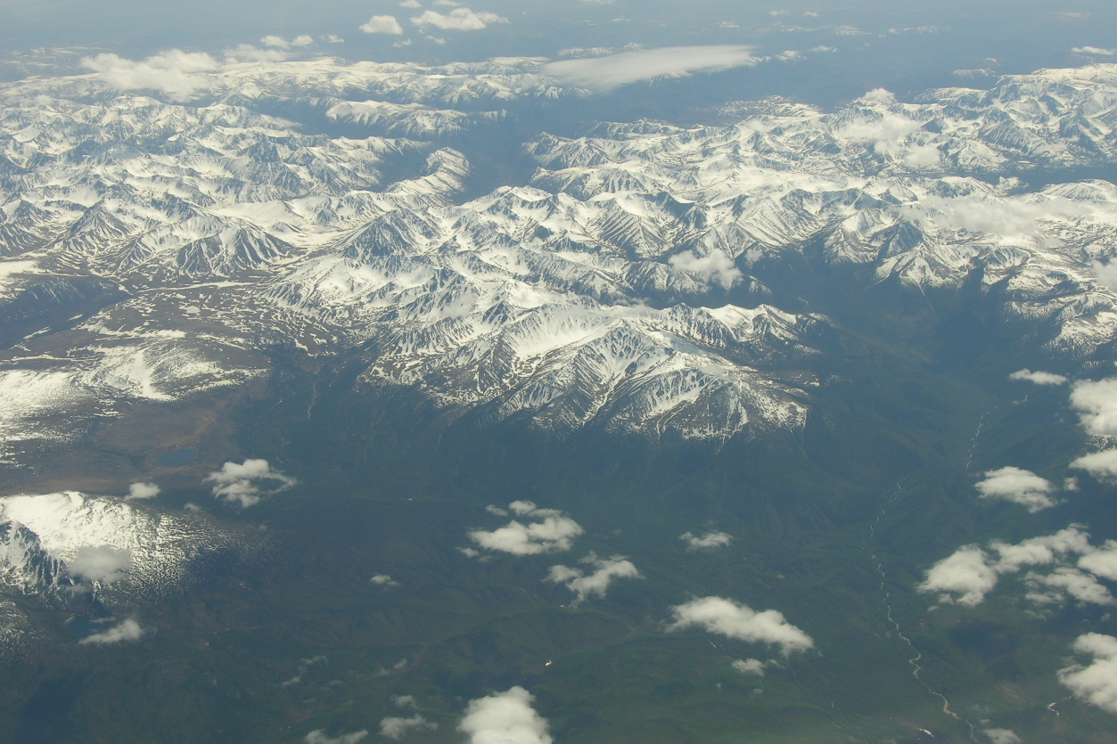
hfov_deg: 38.9
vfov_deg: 26.5
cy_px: 351
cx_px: 547
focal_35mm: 51
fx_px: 1582
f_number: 6.2
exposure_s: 1/253
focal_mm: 12.3
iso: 50
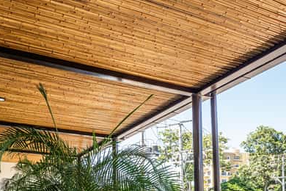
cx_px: 180
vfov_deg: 29.7
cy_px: 192
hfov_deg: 46.0
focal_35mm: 42
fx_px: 334
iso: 250
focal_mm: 16
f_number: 5.6
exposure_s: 1/200
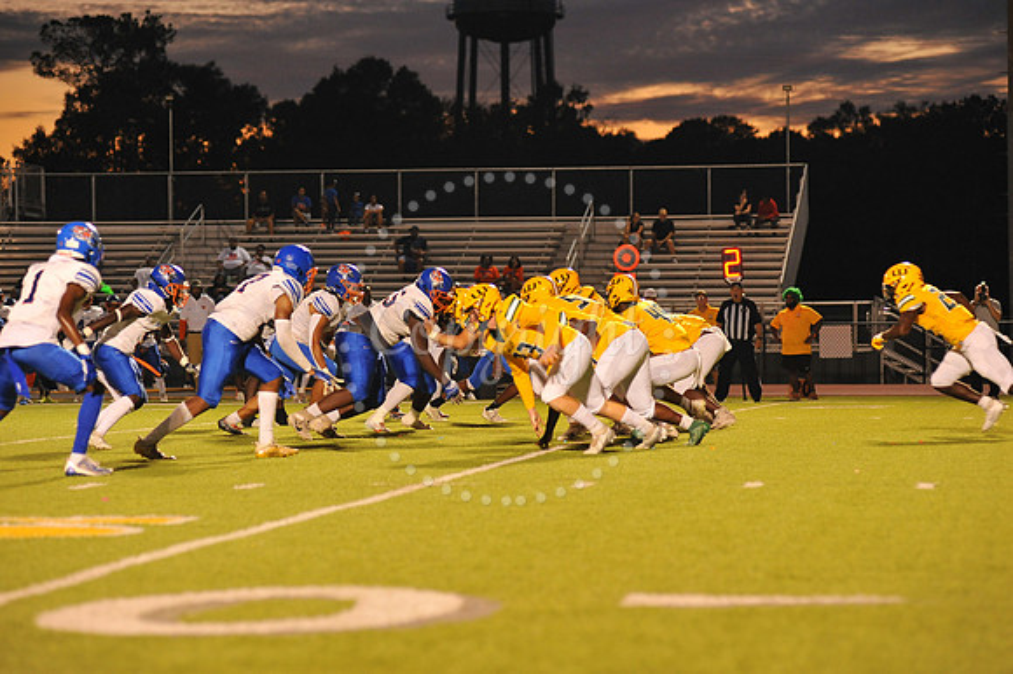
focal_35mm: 125
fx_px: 3515
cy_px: 337
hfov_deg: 16.4
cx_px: 506
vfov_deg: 11.0
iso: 2000
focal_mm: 125
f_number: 3.5
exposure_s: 1/250
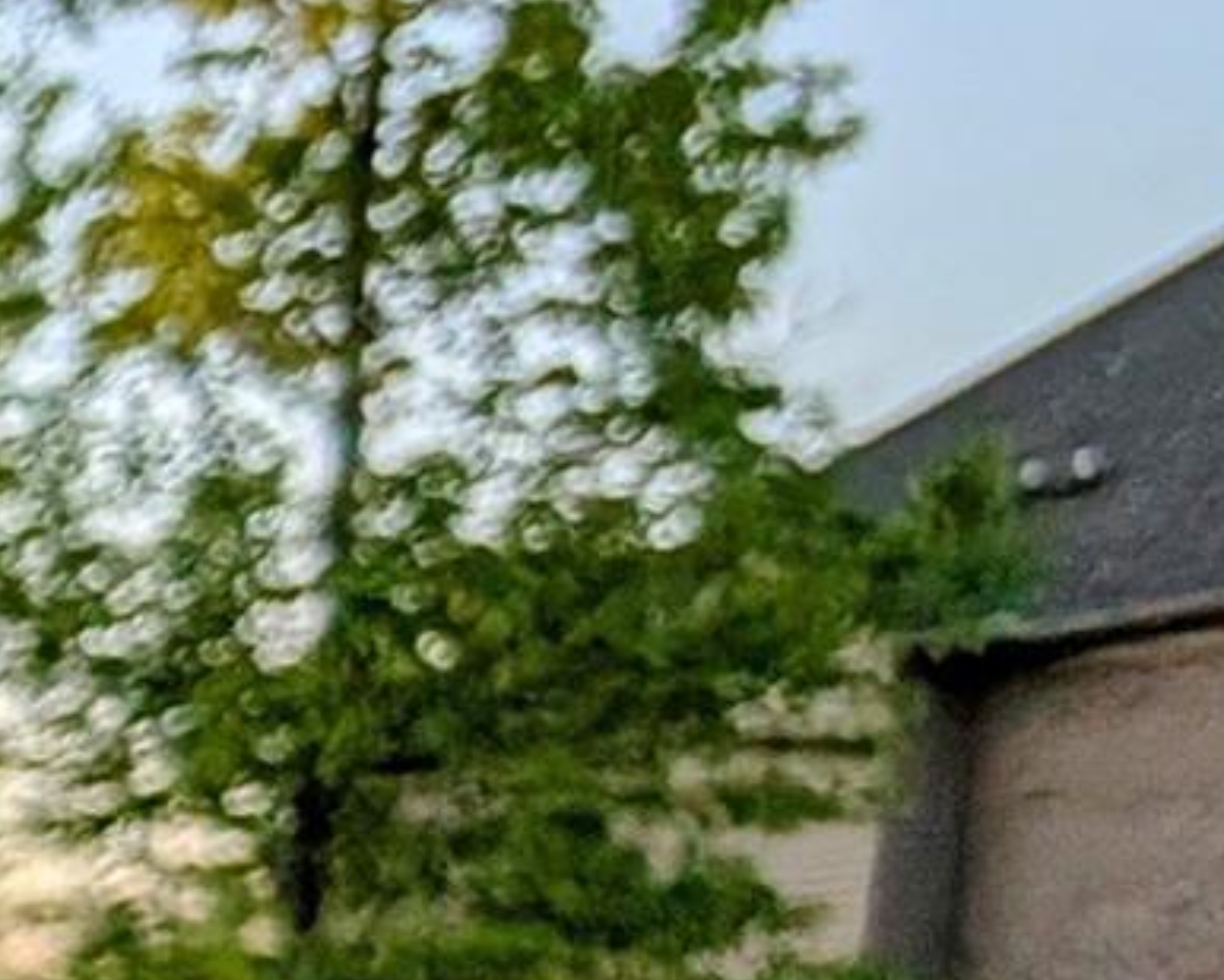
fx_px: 2247
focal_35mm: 62
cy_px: 1443
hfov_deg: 14.7
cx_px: -1798
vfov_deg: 21.1
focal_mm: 2.02
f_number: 1.7
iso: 52
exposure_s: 1/960
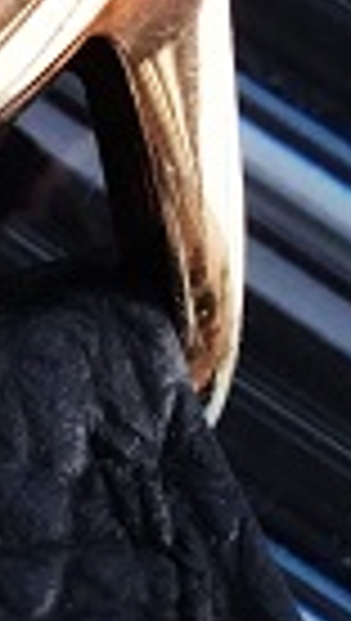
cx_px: -634
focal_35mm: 558
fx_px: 9199
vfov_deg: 3.8
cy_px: -511
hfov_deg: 2.2
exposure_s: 1/250
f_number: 11
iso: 10000
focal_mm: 105
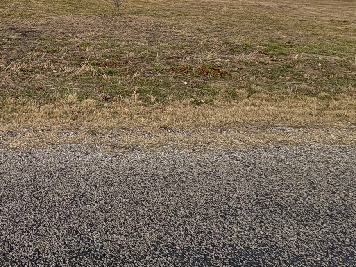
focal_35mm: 33
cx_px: -7
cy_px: -16
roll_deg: +0.4
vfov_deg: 37.1
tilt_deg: -0.5
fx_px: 339
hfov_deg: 45.8
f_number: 2.2
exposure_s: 1/1143
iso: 40
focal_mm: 2.22
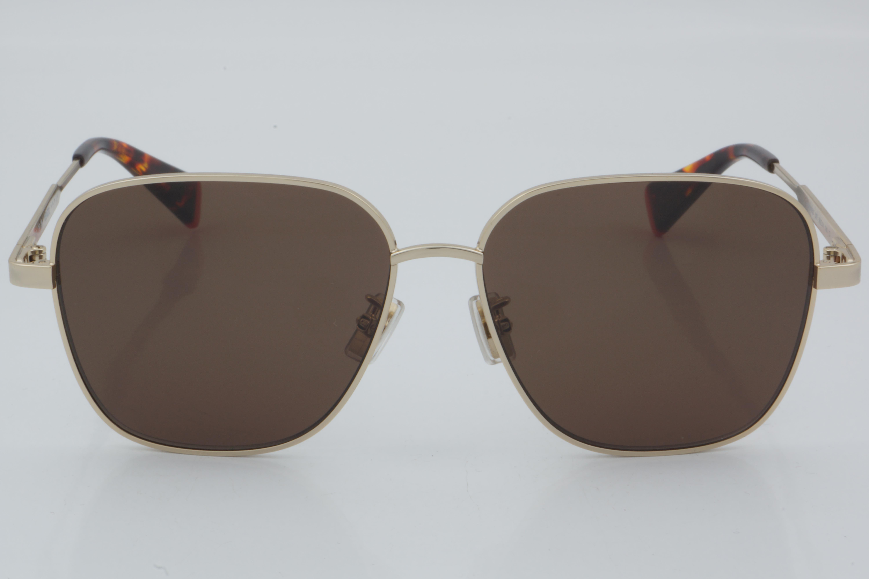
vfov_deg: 16.6
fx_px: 1991
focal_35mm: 82
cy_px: 290
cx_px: 434
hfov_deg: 24.6
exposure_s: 1/3
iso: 100
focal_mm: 55
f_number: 32
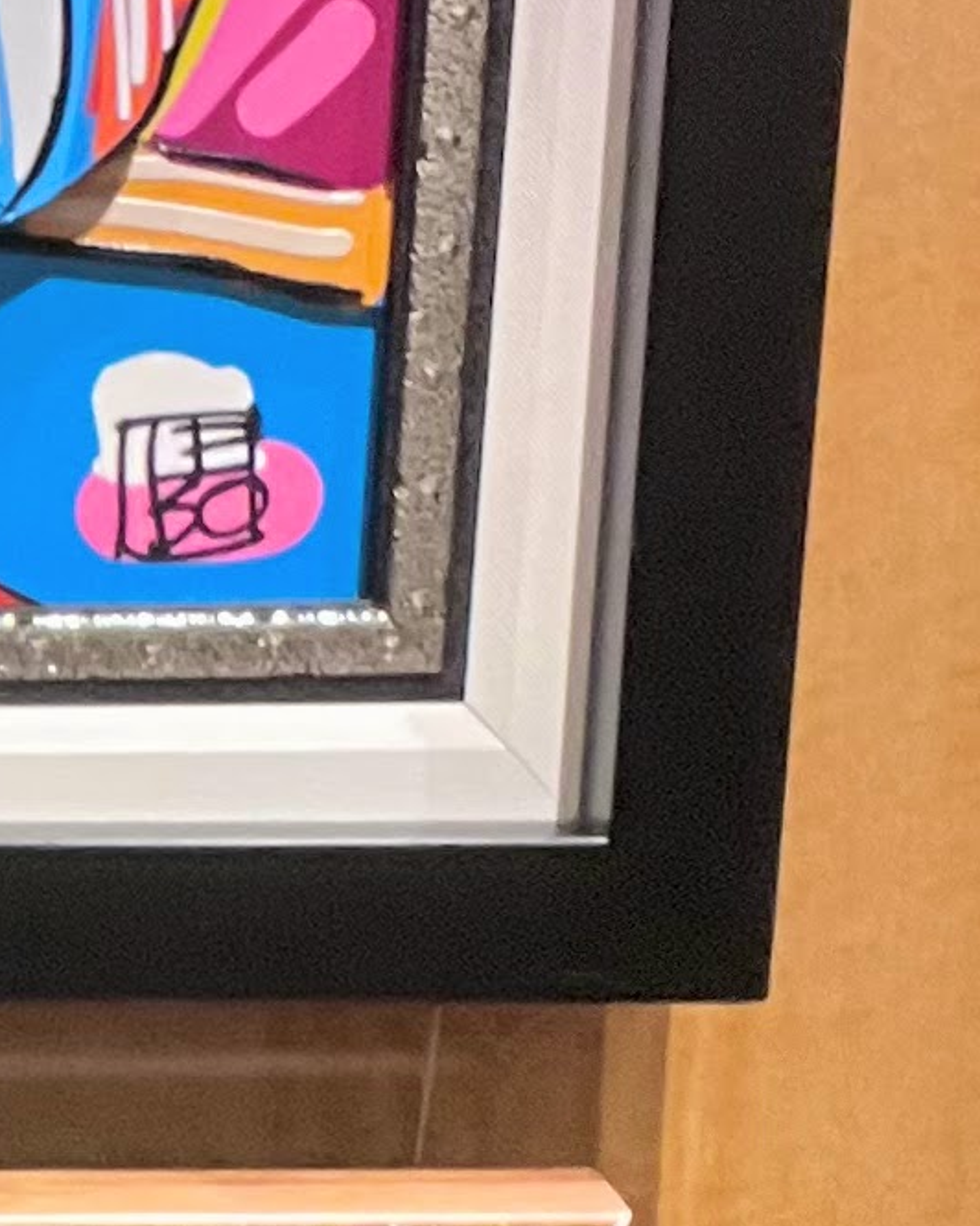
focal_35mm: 136
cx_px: -921
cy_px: 1165
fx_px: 4931
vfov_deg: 14.0
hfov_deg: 10.5
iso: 400
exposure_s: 1/40
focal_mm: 2.71
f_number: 2.2
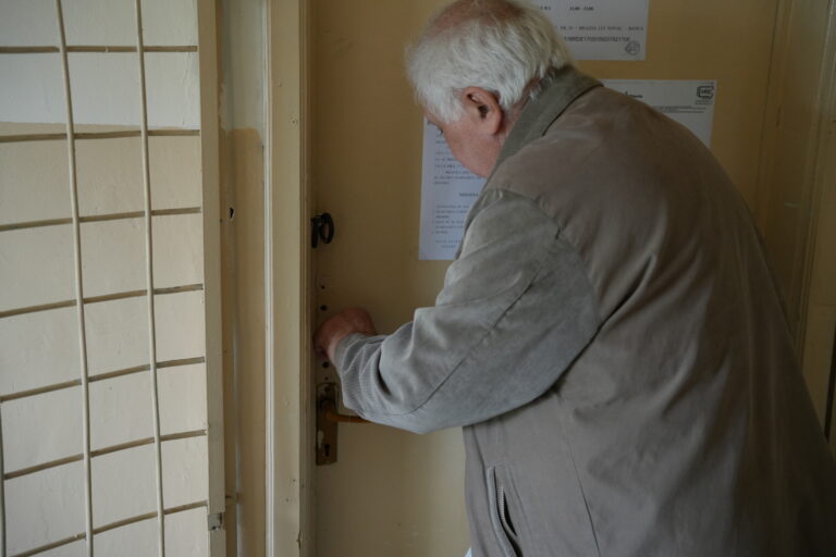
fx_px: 1115
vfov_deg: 28.1
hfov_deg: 41.1
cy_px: 278
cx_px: 418
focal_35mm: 48
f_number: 3.2
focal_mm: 48
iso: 2000
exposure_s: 1/200
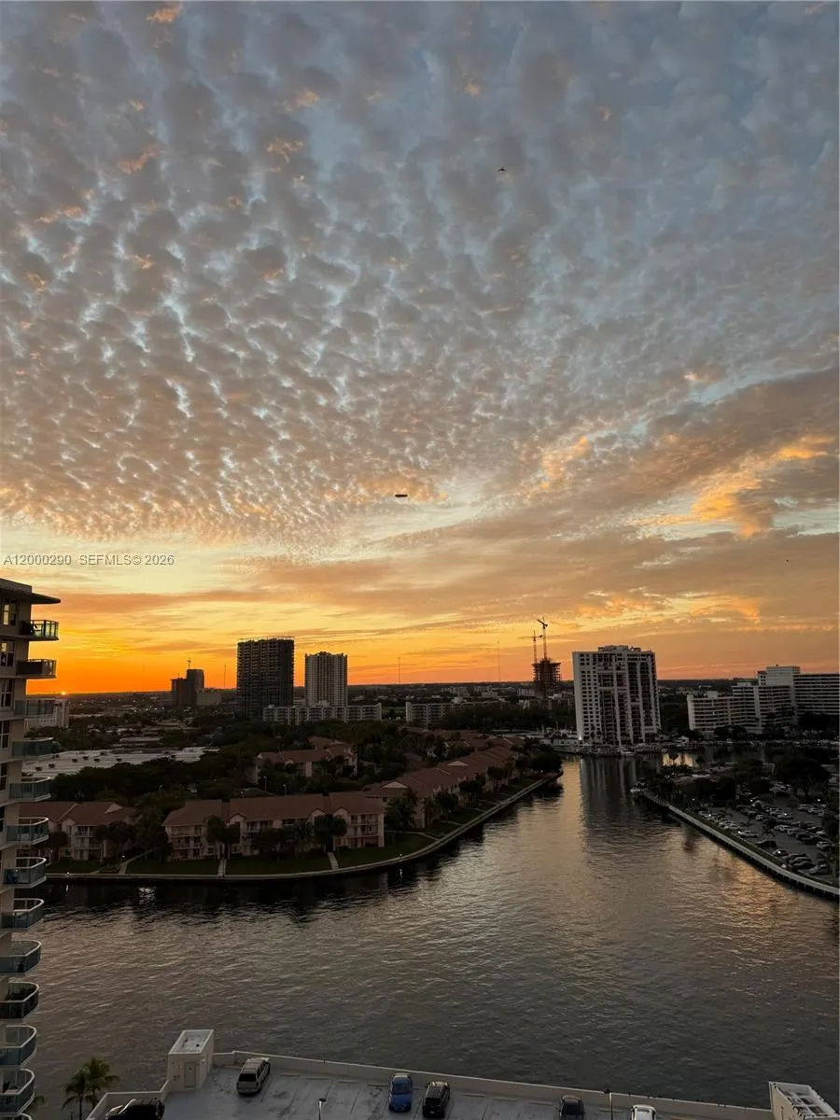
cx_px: 420
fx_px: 777
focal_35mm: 24
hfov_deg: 56.8
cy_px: 560
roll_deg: -1.2
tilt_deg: +8.3
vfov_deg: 71.6
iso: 80
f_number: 1.78
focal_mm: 6.76
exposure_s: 1/494
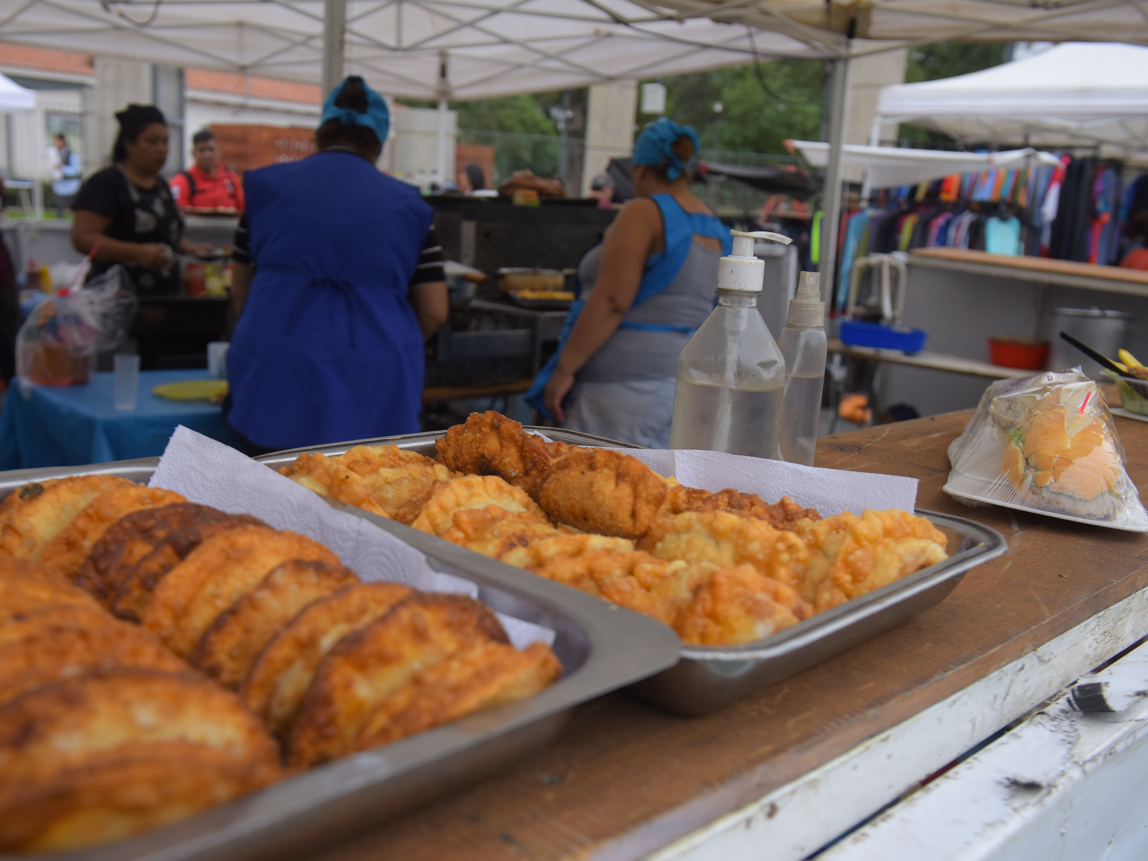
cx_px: 516
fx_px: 1161
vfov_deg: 40.7
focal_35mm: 35
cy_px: 429
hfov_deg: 52.5
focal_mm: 32
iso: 400
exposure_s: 1/1250
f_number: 4.5
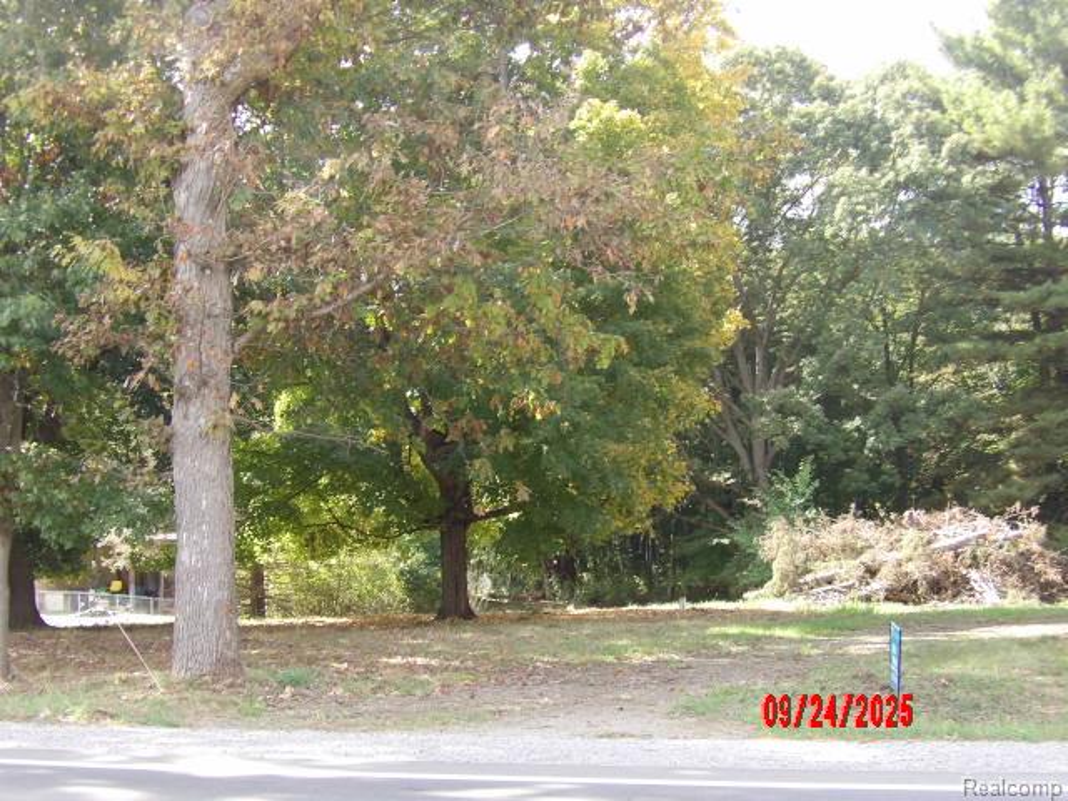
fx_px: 1635
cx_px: 534
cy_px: 400
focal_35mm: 53
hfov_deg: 36.2
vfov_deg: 27.5
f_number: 3.9
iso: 100
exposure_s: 1/67
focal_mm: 9.5
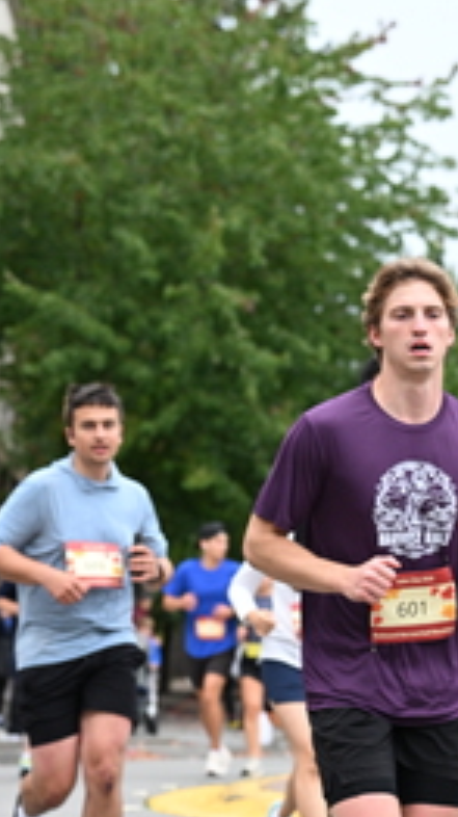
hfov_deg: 8.4
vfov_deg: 15.0
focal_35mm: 143
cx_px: 516
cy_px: 539
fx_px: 3093
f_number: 4
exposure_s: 1/800
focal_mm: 65
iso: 1600
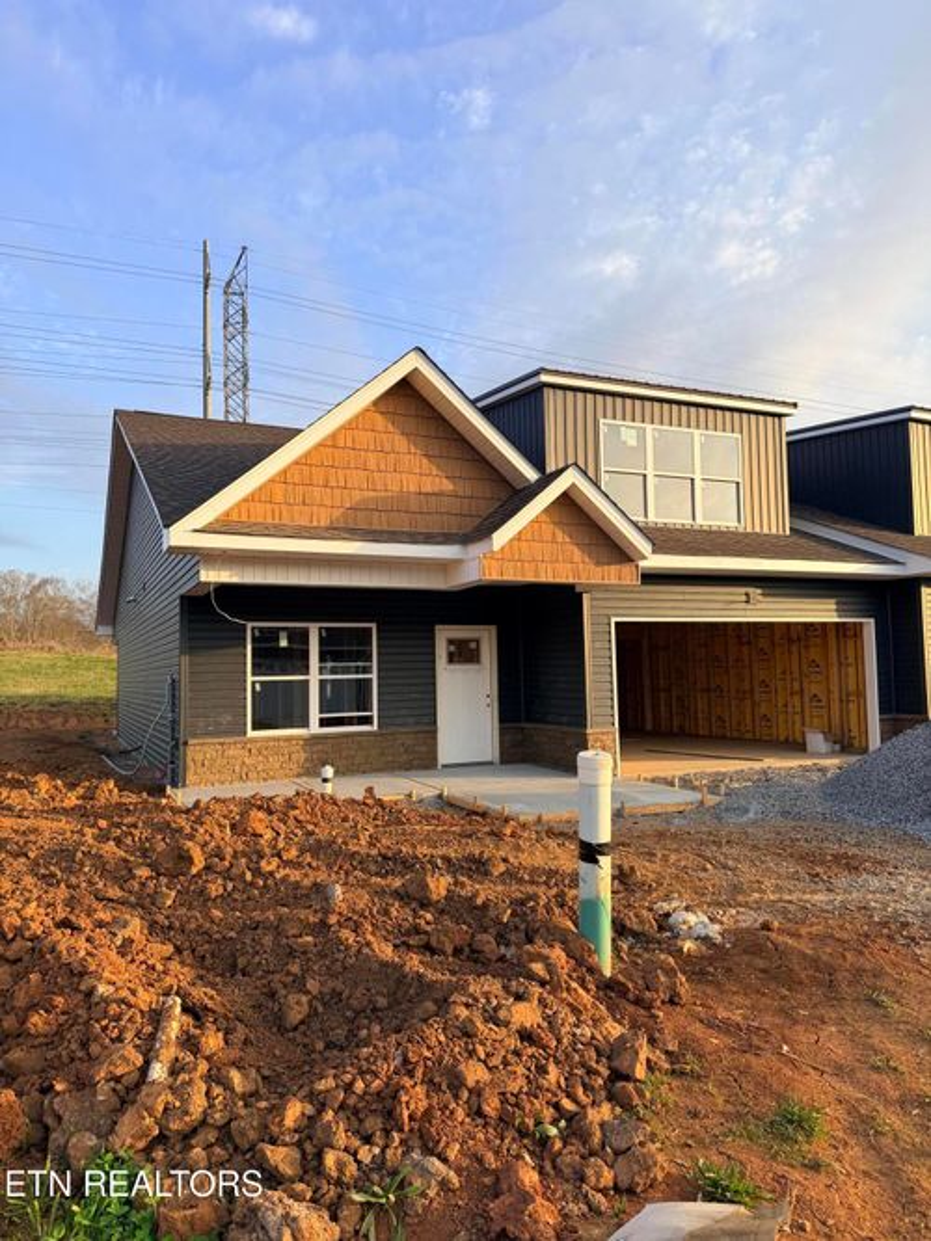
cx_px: 466
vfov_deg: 71.6
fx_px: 861
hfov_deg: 56.8
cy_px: 620
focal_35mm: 24
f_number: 1.78
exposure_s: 1/1046
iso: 80
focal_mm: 6.76
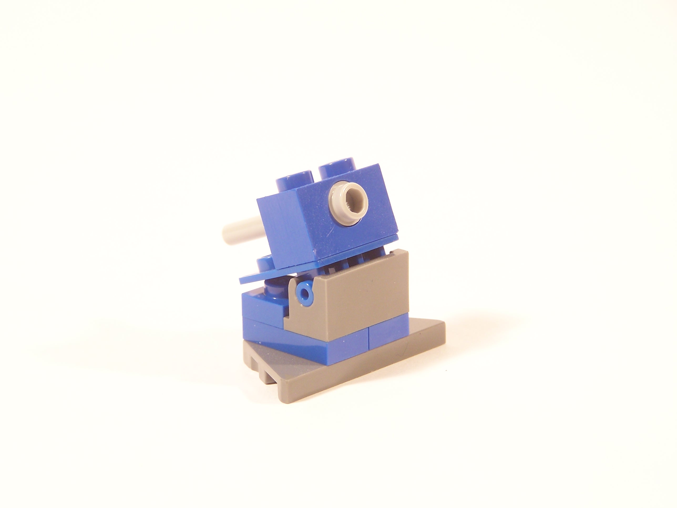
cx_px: 338
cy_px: 254
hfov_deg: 15.4
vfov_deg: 11.6
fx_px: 2503
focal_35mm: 128
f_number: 3.2
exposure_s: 1/10
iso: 100
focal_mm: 21.2
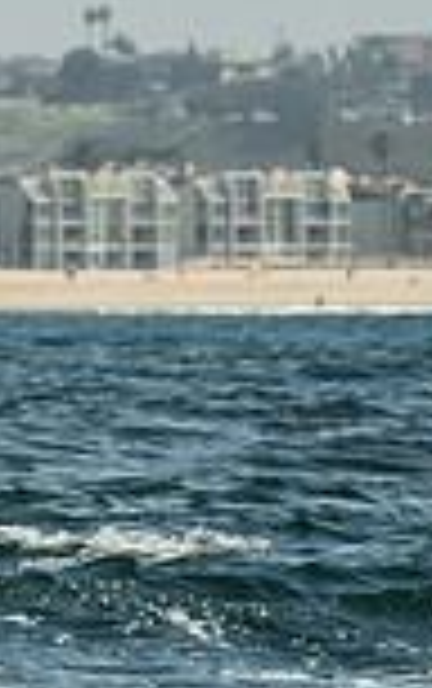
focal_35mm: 1082
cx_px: -662
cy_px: -18
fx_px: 20325
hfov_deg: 1.2
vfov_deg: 1.9
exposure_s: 1/1250
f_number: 6.3
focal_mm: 200
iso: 320
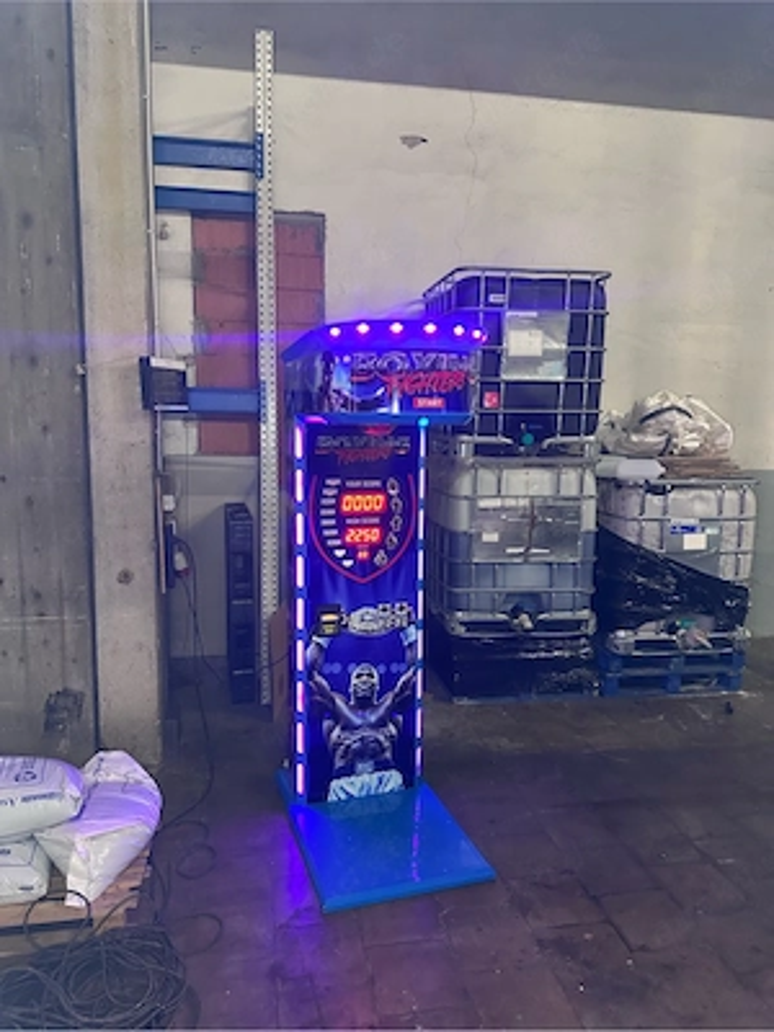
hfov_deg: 56.8
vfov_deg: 71.6
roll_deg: -1.1
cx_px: 387
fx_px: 716
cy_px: 516
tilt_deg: -7.1
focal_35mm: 24
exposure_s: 1/33
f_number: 1.78
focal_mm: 6.86
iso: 640
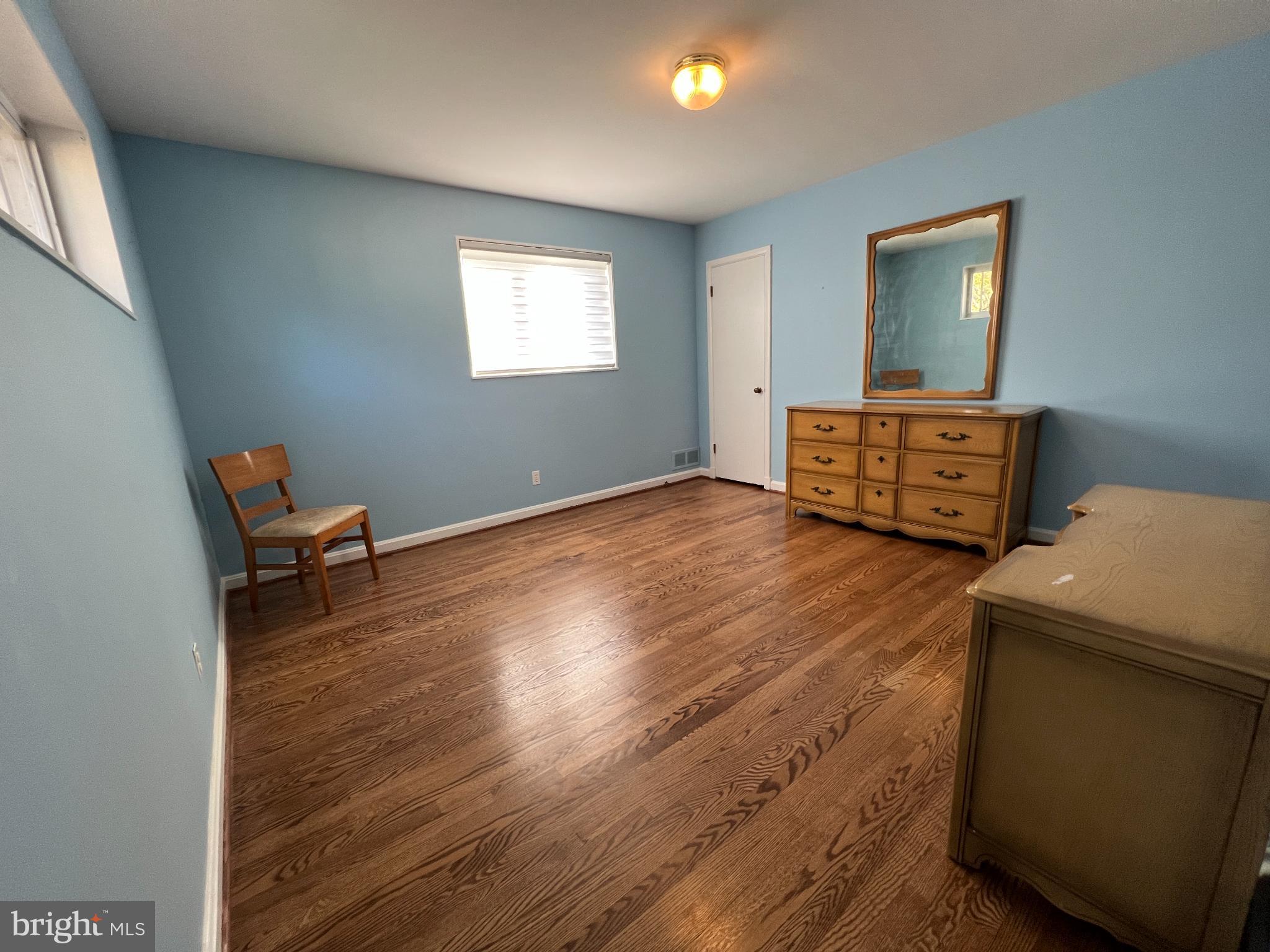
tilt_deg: -13.6
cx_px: 635
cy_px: 476
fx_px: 477
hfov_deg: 106.2
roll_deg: +3.8
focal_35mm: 13
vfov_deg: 89.9
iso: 200
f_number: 1.8
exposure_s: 1/120
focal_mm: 1.57
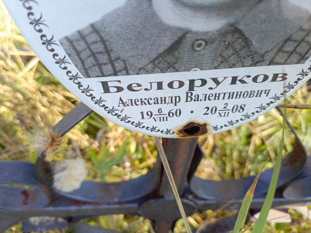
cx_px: 156
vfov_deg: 54.9
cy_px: 116
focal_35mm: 25
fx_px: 225
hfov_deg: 69.4
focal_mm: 4.76
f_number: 1.69
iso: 110
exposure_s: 1/182
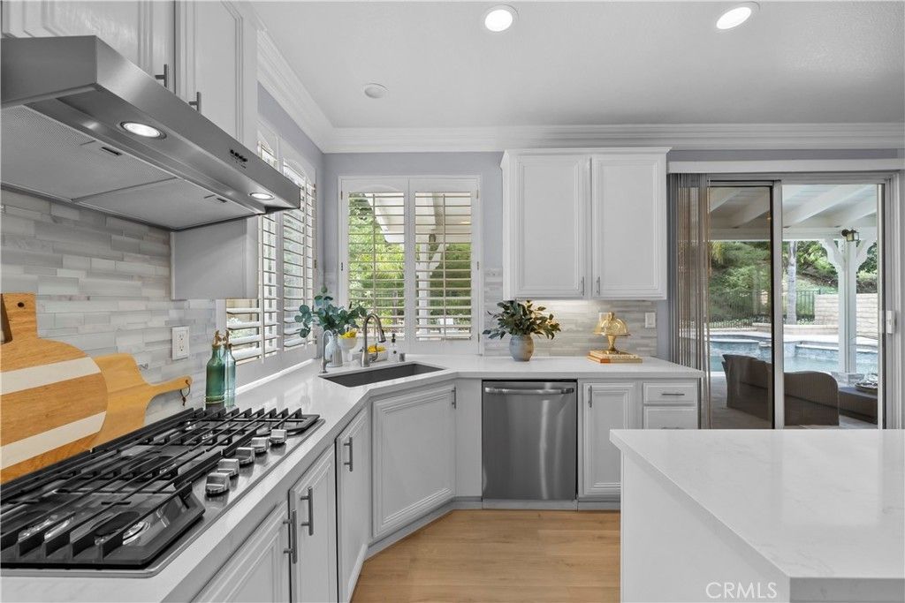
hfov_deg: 104.2
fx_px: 352
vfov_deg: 81.2
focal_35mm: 14
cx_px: 452
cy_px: 302
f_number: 8
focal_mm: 14
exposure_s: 1/5
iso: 100
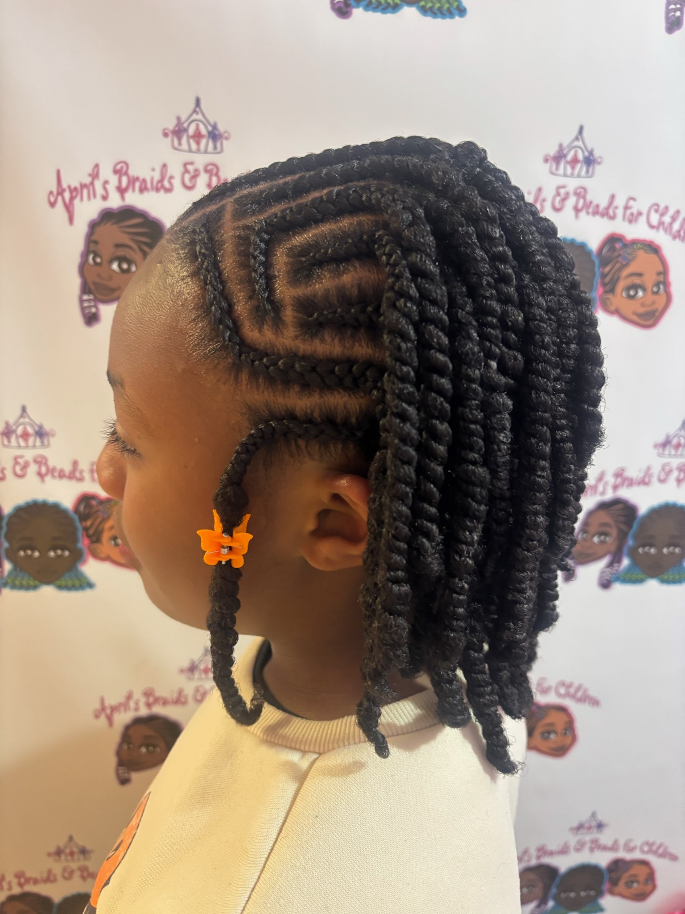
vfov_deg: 67.3
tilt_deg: -21.5
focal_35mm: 26
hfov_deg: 53.1
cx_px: 342
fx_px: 686
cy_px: 457
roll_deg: -4.1
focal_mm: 5.96
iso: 400
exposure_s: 1/40
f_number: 1.6
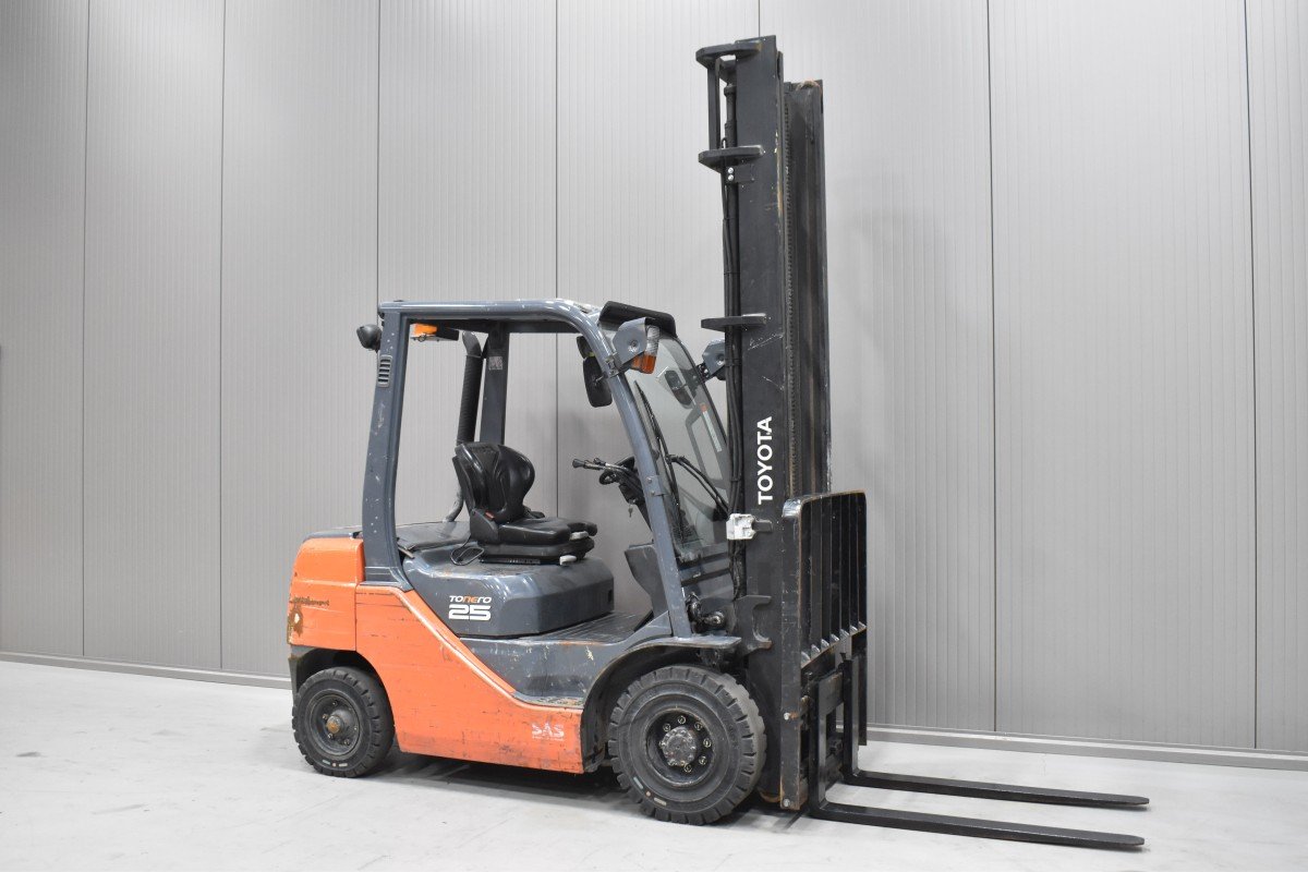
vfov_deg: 40.0
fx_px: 1199
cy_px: 436
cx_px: 654
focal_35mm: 33
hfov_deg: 57.2
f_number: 5
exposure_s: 1/25
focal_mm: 22
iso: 1600
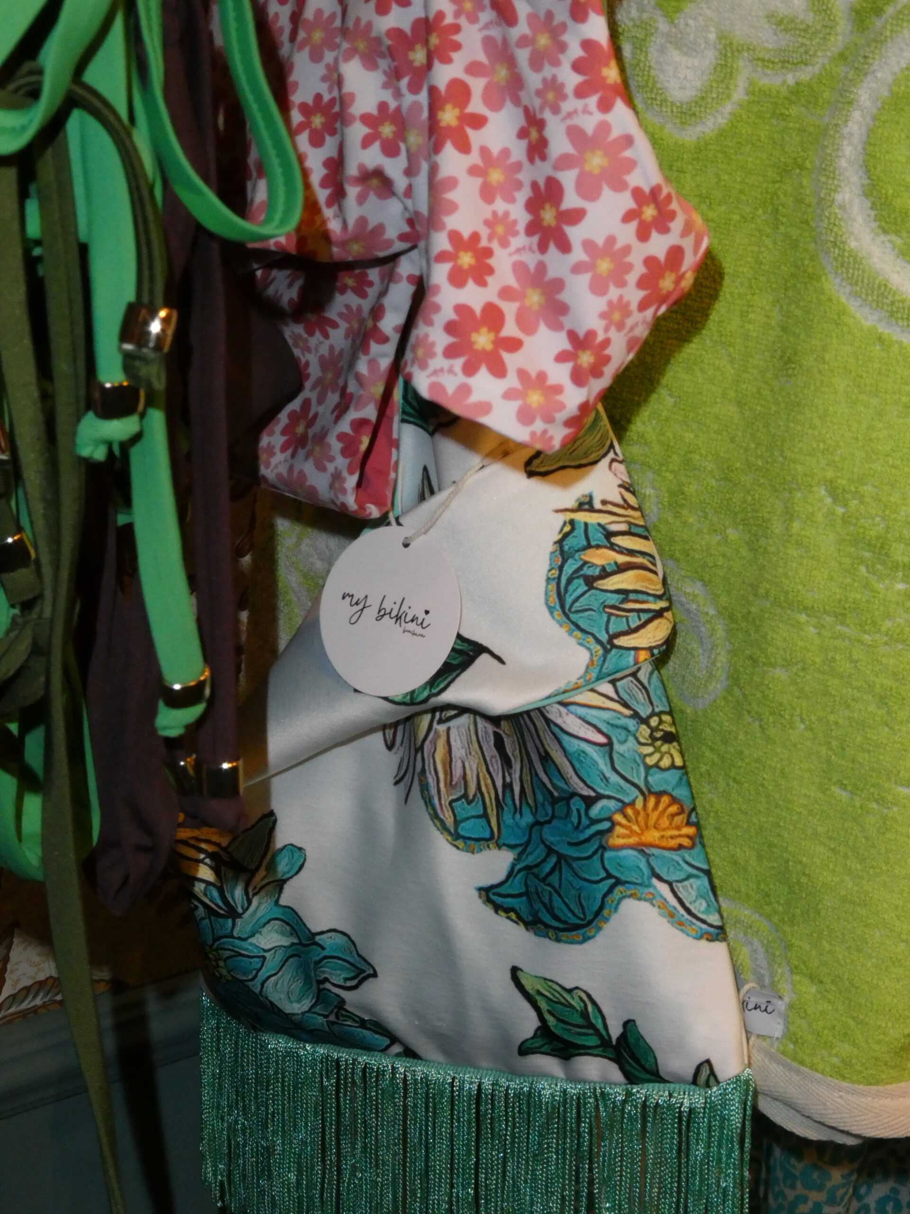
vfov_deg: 29.8
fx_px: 2278
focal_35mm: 65
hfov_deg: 22.6
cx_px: 455
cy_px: 607
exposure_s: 1/60
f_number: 6.3
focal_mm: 11.7
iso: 800
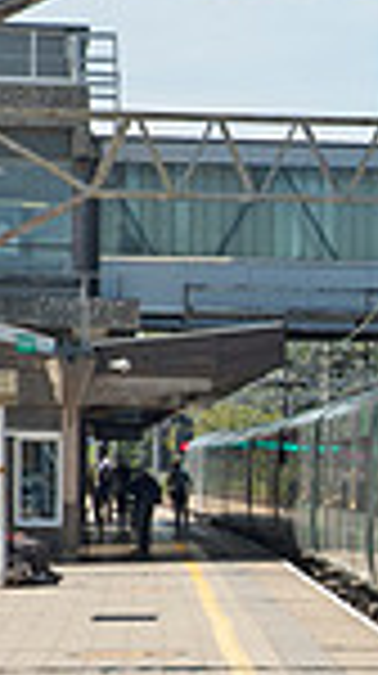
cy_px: 578
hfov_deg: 4.2
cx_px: 1256
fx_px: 4988
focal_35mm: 279
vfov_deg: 7.7
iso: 200
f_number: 8
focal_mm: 46
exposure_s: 1/200
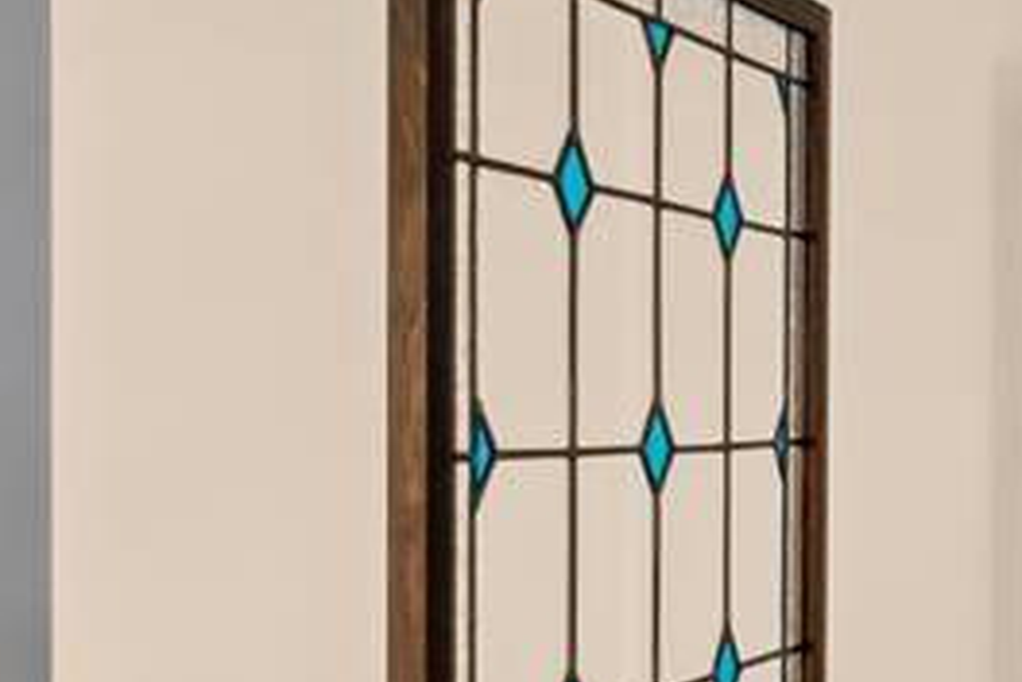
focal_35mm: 62
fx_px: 1760
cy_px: 477
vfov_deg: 21.8
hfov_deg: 24.4
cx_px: 1576
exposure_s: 13
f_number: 8
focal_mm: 16
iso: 250
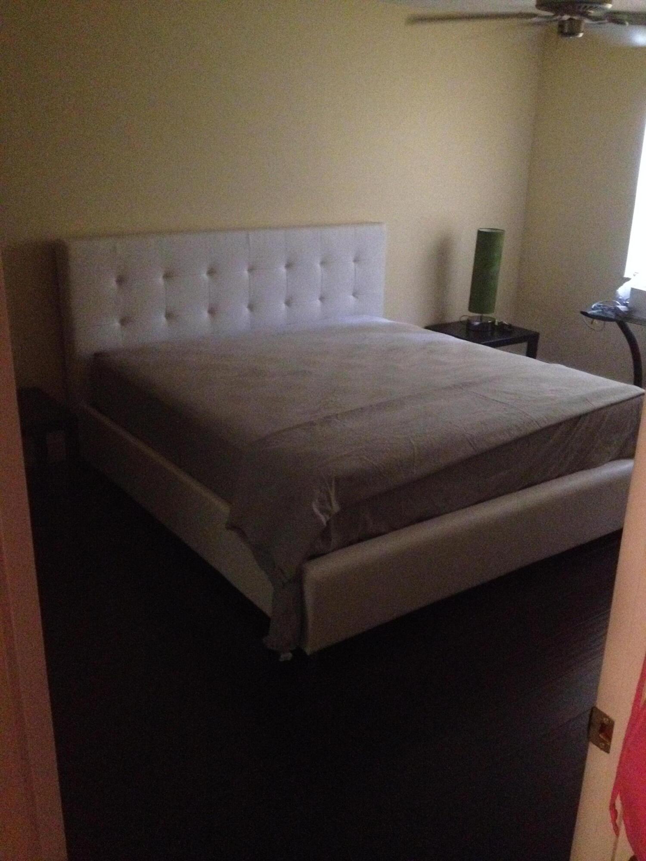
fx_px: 871
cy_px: 430
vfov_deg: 52.6
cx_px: 323
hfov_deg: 40.7
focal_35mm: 35
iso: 800
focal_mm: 4.28
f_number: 2.4
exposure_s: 1/15
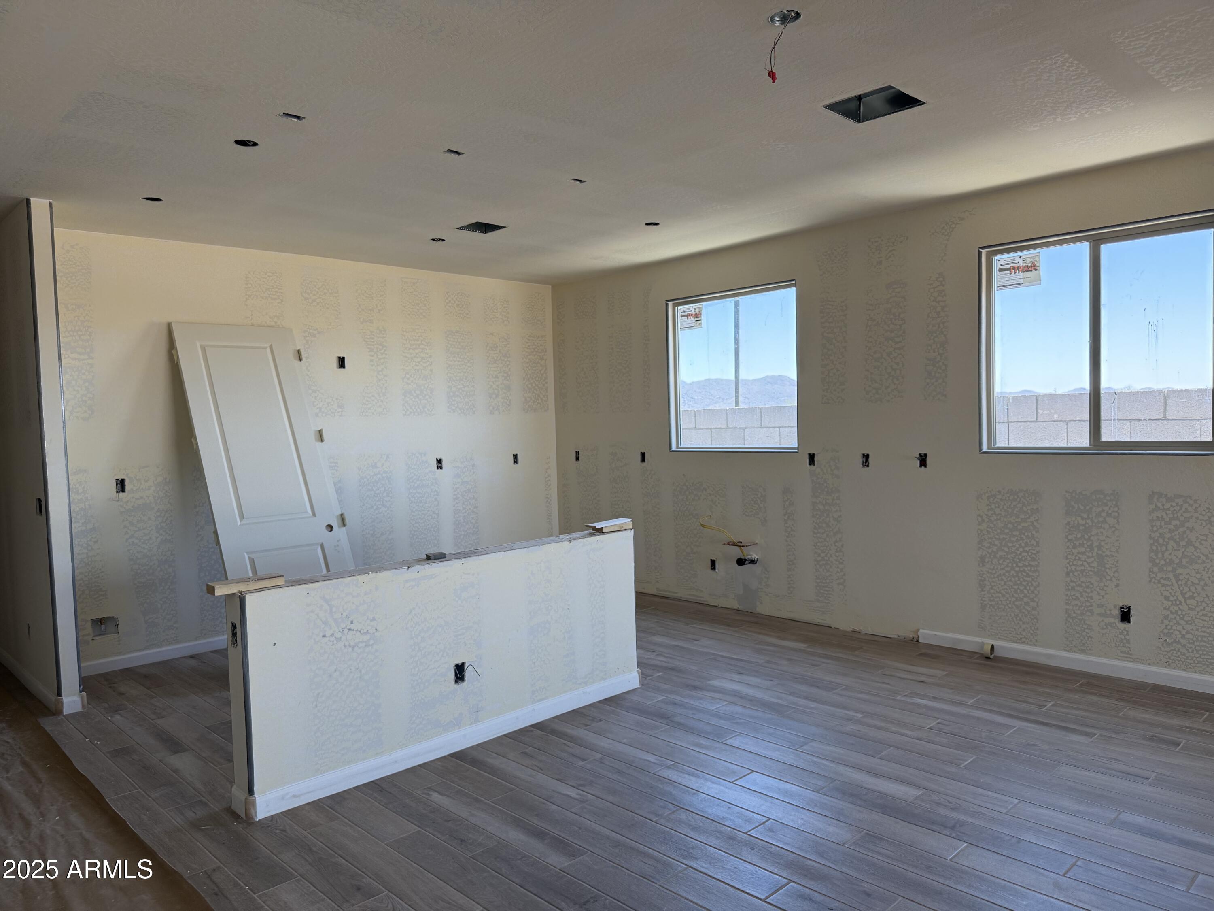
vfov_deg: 56.8
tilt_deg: -2.7
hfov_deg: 71.6
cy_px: 456
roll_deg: +1.9
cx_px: 607
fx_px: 842
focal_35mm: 24
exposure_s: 1/234
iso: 100
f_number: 1.78
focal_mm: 6.76
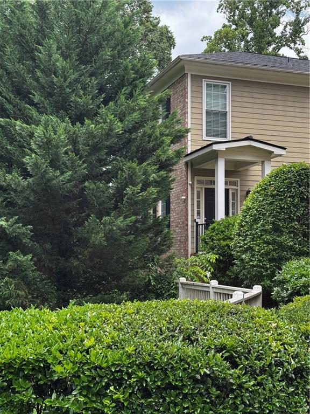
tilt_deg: +4.8
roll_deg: -0.7
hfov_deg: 30.3
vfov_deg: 39.7
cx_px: 155
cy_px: 207
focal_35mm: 48
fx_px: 573
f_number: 1.78
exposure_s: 1/633
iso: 64
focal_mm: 6.76
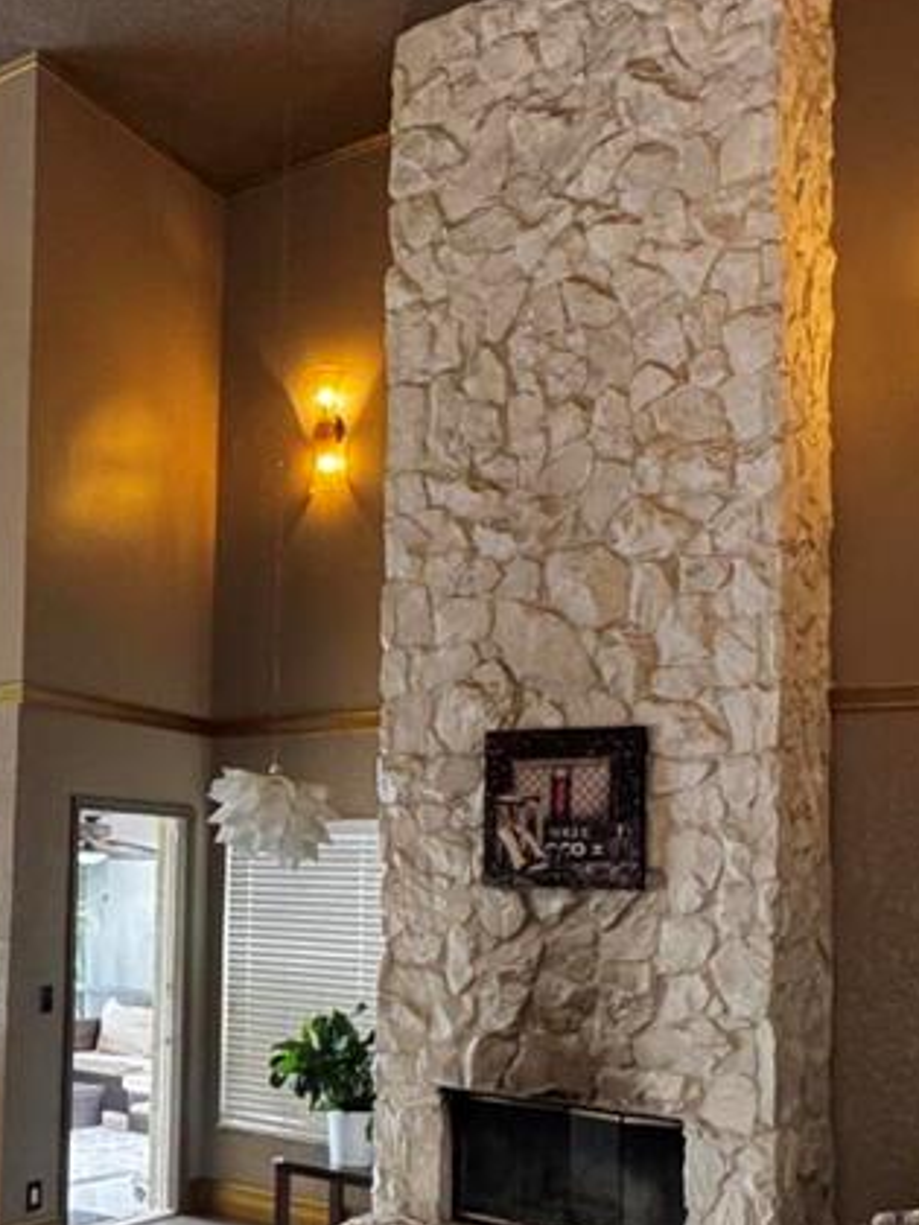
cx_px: 55
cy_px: 796
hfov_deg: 33.6
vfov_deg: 46.2
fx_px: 1416
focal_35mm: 40
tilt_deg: +0.7
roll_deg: -3.1
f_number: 2.2
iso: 500
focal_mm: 2.22
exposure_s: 1/60
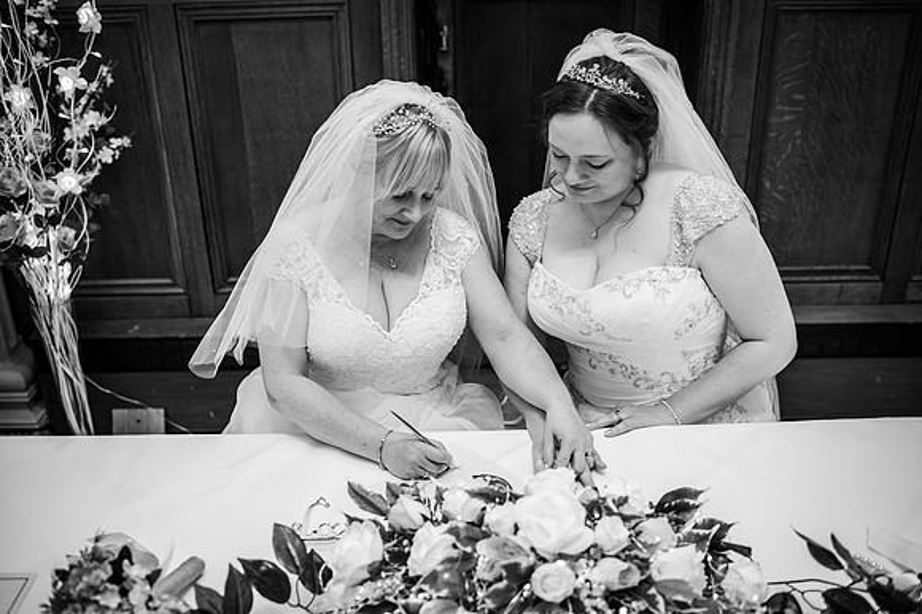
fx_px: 896
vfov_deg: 37.8
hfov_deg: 54.5
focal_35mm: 35
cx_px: 461
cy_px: 307
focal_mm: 35
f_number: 2.5
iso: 250
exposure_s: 1/80
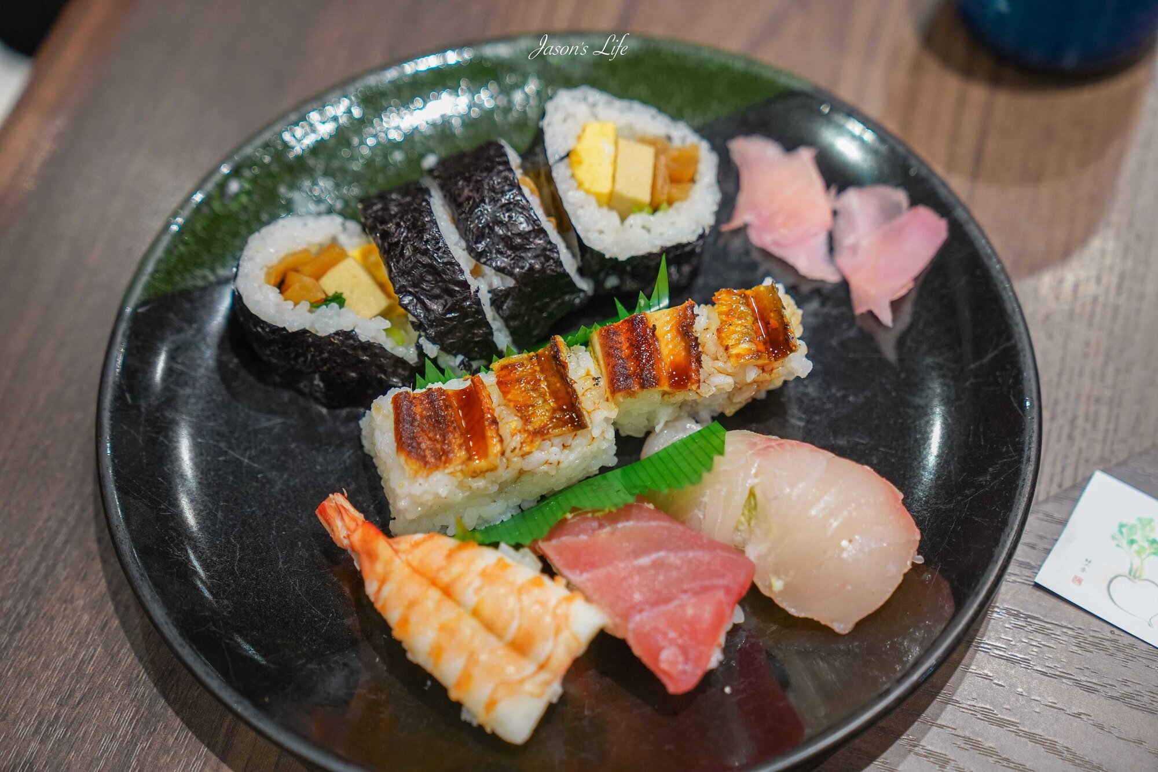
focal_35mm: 58
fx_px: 1865
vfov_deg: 23.4
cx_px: 579
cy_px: 386
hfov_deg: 34.5
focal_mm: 58
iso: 800
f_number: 2.8
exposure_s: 1/60
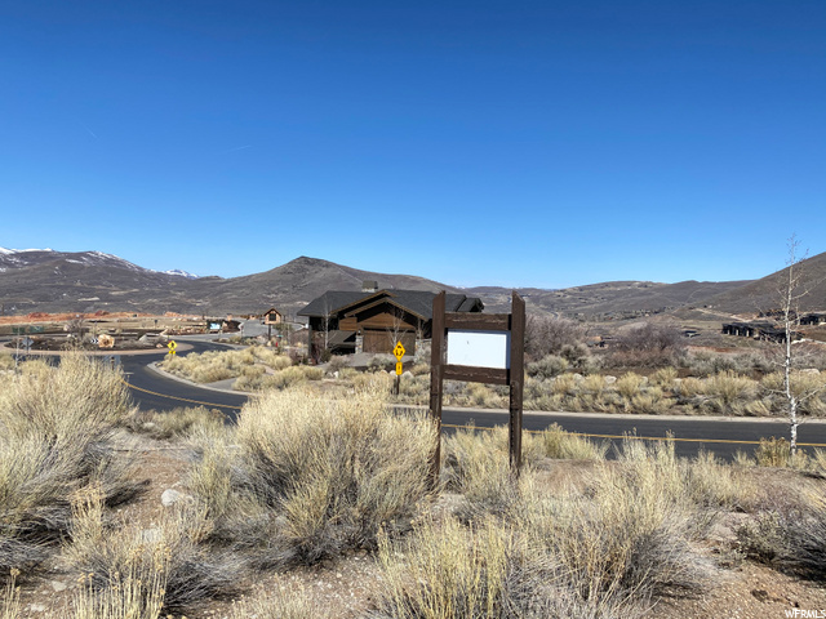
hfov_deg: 67.3
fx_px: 620
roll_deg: +1.5
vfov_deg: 53.1
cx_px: 413
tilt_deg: +0.0
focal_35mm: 26
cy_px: 310
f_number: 1.8
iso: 32
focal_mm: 4.25
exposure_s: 1/4444
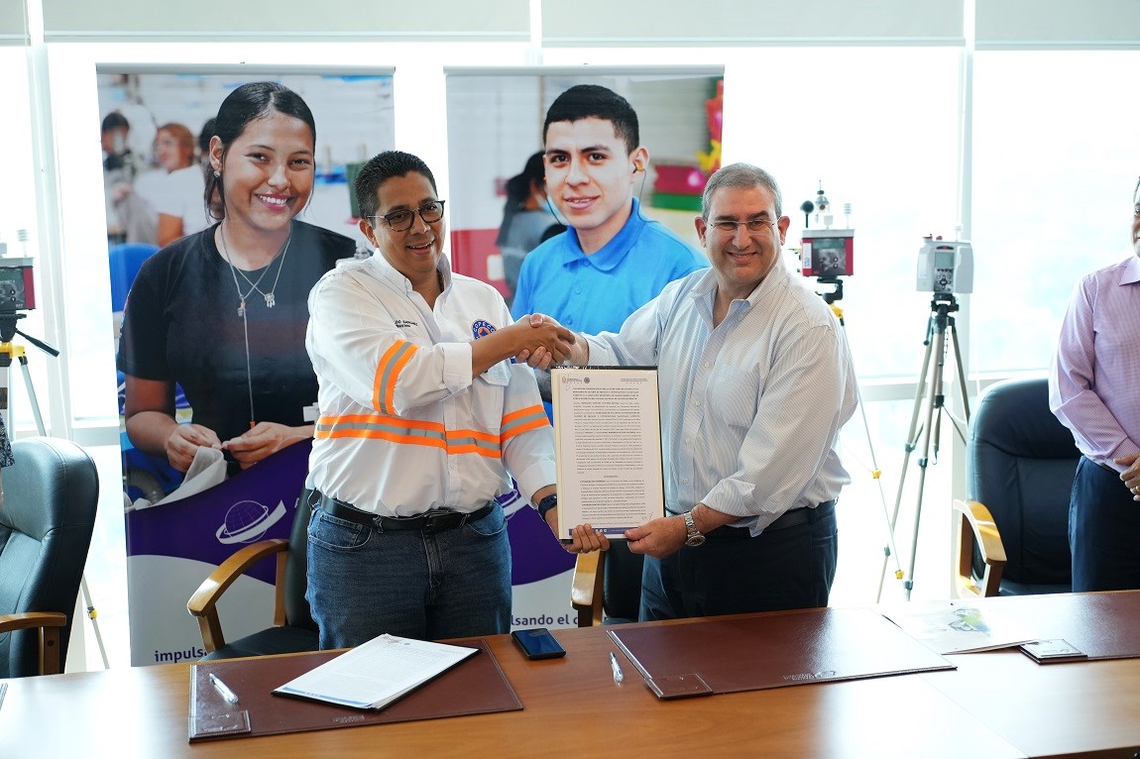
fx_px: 1488
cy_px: 380
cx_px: 570
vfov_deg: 28.6
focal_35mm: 47
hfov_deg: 41.9
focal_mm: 47
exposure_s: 1/500
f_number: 2.8
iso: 1600
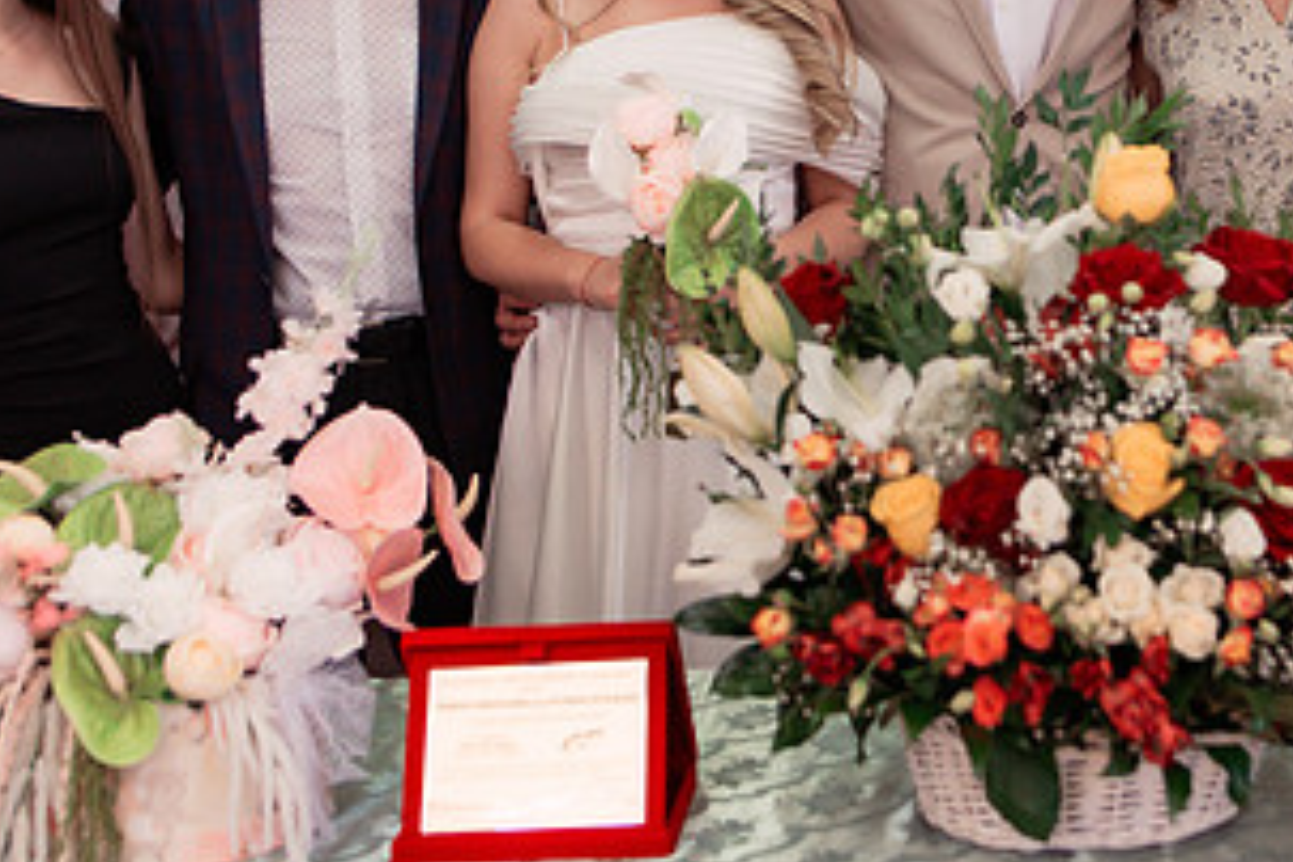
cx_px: 947
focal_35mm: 67
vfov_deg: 20.1
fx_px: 2406
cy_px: 164
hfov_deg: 29.7
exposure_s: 1/250
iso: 1000
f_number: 2.8
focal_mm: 35
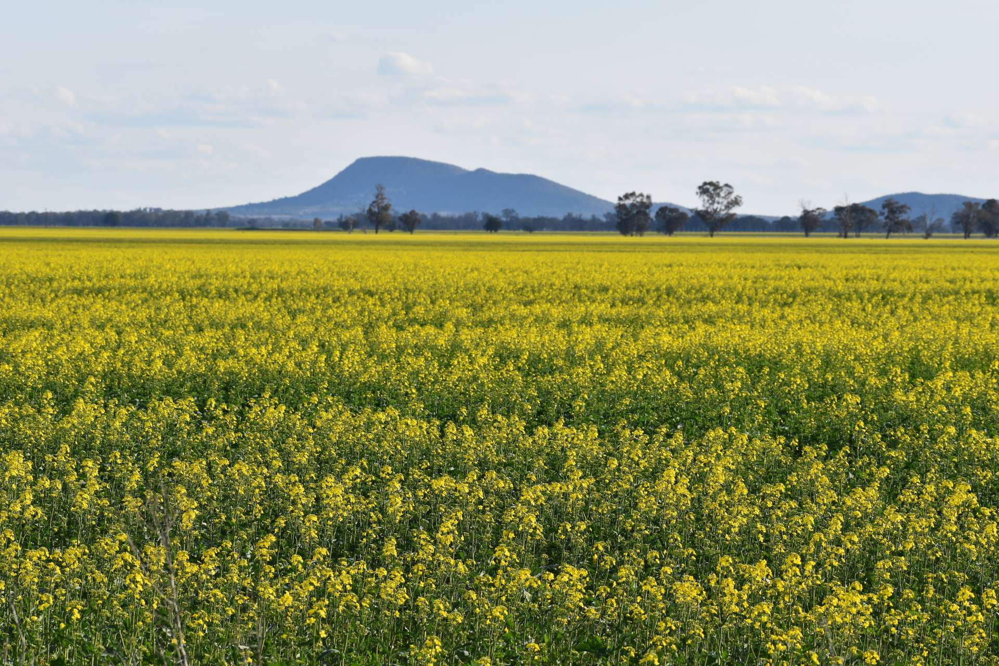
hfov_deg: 12.5
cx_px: 500
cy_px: 333
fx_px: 4578
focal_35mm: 165
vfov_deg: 8.3
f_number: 9
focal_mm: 110
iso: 200
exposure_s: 1/320
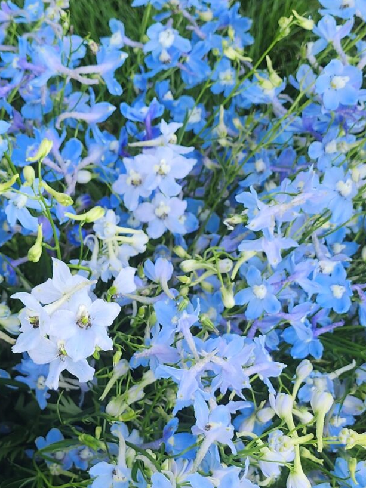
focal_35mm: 72
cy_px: 311
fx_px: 1016
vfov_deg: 26.9
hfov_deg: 20.3
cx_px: 97
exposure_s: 1/180
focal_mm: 6.4
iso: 20
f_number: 1.8
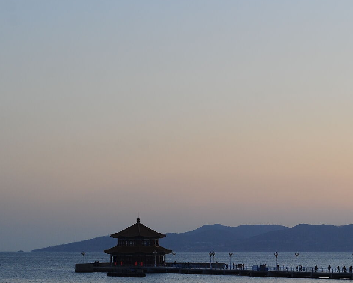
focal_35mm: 119
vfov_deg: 12.9
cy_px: 234
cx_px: 285
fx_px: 1243
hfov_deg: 16.0
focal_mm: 50
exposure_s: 1/250
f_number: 5.6
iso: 400
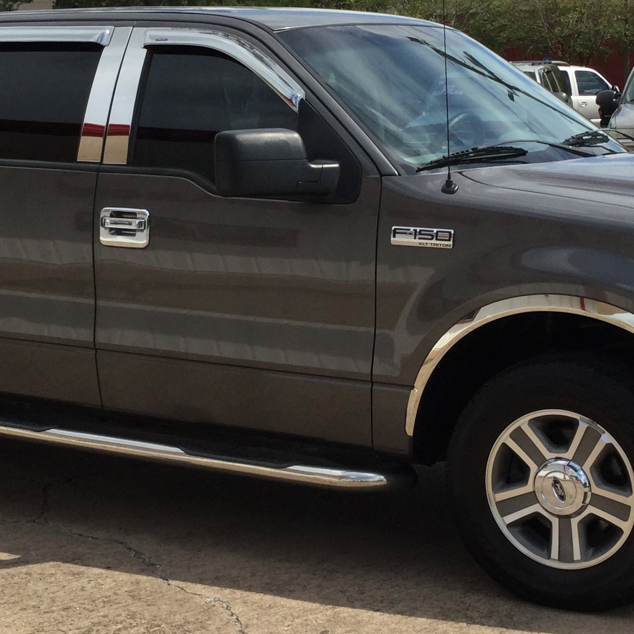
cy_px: 321
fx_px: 1533
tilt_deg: -7.7
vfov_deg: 23.4
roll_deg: +1.2
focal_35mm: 74
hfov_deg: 23.4
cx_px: 310
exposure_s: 1/1812
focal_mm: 3.3
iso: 25
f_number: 2.4
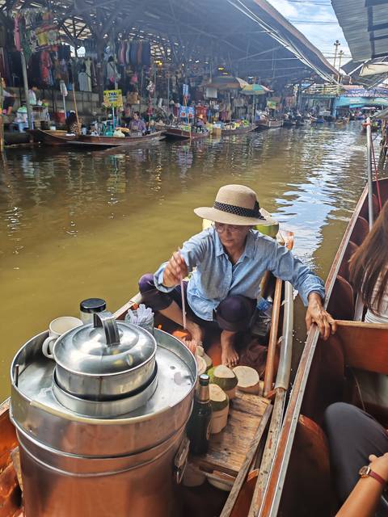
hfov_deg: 51.4
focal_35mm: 27
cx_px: 194
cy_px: 258
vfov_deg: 65.3
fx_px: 404
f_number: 1.9
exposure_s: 1/100
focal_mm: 6.12
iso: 50
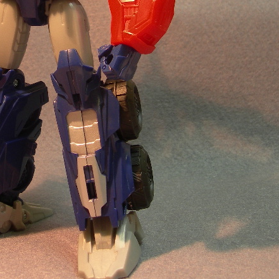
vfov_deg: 21.8
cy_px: 42
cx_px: 42
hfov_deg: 21.8
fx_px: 711
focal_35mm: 78
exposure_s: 1/12.1
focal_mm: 7.8
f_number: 2.8
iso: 50
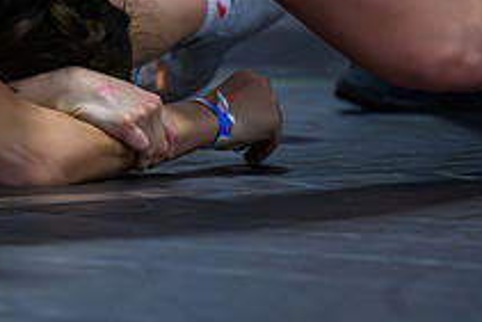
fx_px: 8722
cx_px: -137
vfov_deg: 2.1
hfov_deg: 3.2
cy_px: 66
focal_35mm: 651
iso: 11400
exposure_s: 1/800
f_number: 2.8
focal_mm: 170
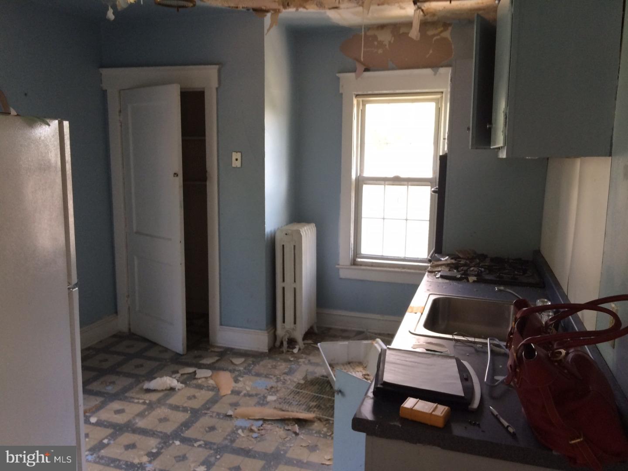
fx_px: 526
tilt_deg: -8.6
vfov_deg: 48.2
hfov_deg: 61.7
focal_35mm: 29
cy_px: 236
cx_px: 314
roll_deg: -0.7
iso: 50
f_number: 2.2
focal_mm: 4.15
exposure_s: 1/30
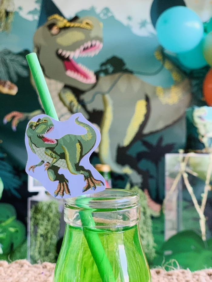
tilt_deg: +0.8
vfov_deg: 36.8
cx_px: 106
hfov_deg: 28.0
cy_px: 141
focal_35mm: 52
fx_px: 425
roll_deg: -0.5
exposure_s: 1/60
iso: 200
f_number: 2.4
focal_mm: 6
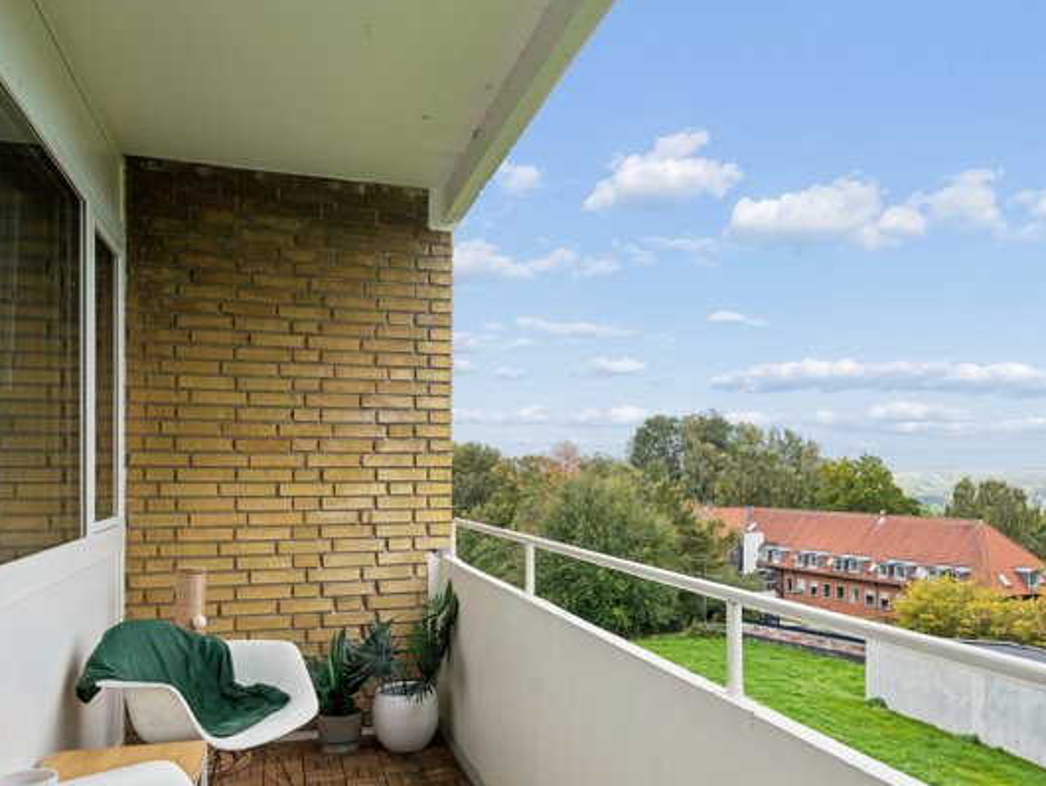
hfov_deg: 60.9
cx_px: 643
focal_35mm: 29
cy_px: 477
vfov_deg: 47.9
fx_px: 877
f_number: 7.1
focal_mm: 20
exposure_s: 1/500
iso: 800
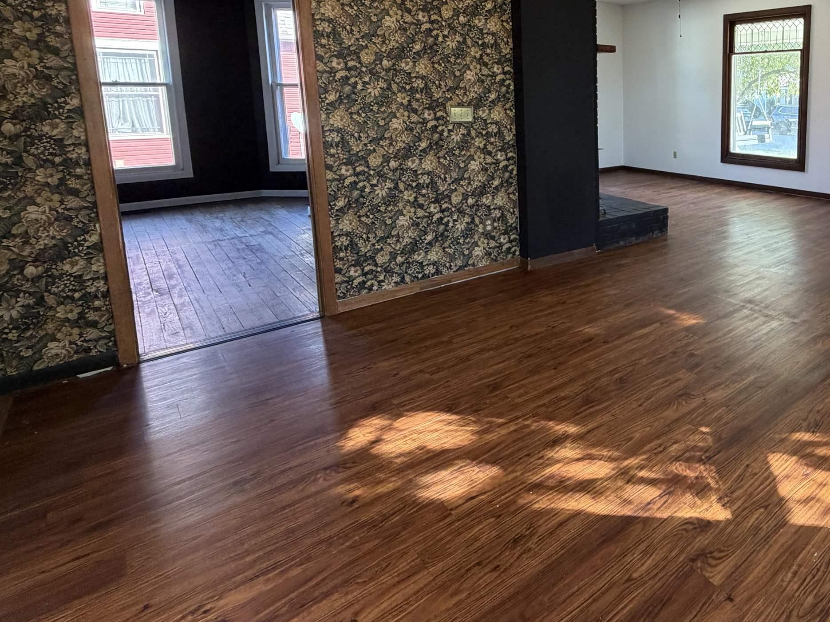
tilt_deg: -8.0
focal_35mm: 23
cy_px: 170
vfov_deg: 56.5
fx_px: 551
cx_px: 675
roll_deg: +0.4
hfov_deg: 66.5
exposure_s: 1/60
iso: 200
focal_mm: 2.22
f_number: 2.2
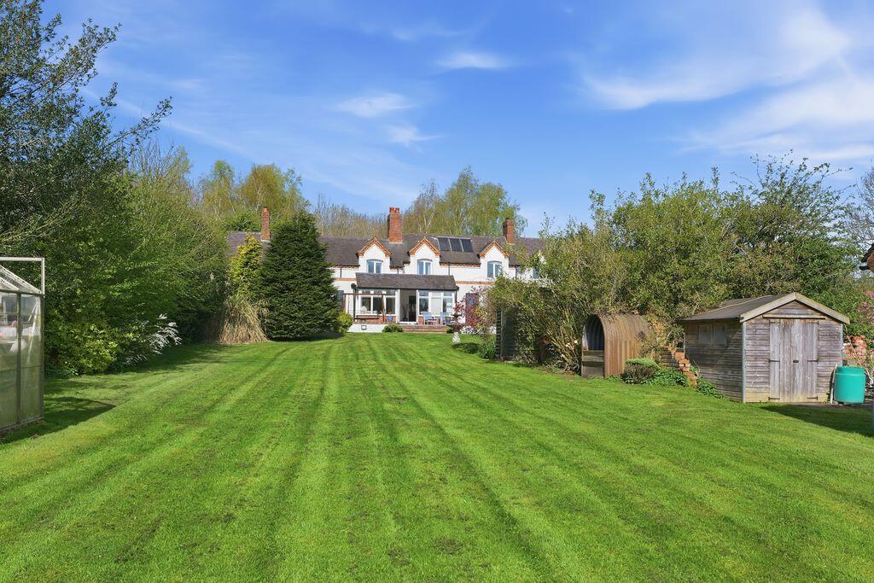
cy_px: 292
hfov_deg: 65.5
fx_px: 680
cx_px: 437
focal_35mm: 28
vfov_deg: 46.4
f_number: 9
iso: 320
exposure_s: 1/640
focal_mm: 28
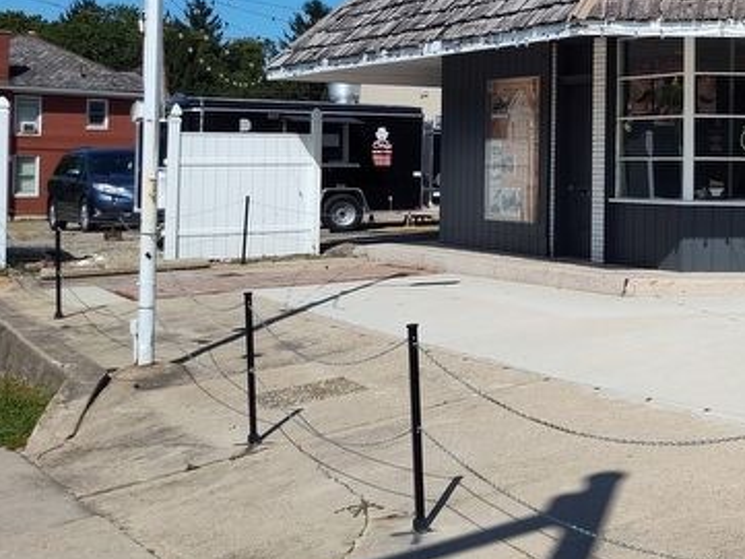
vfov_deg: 28.2
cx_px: 823
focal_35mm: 51
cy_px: 146
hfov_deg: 32.8
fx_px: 1098
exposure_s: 1/2492
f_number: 1.8
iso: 100
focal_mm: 5.56
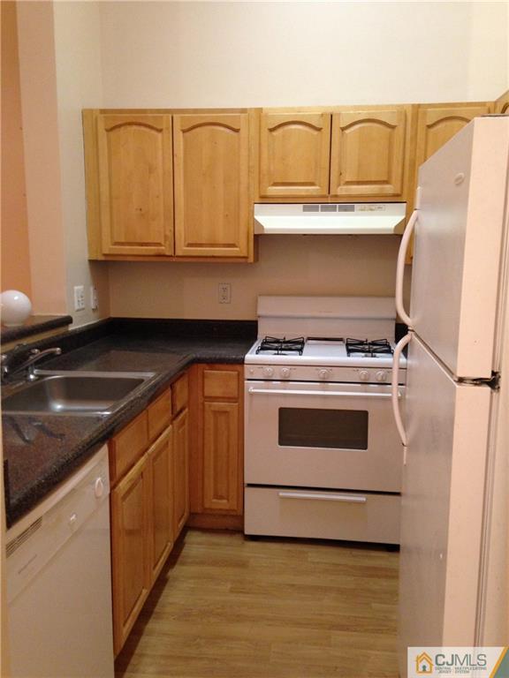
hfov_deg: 42.9
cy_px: 339
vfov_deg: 55.4
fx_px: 647
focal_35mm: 33
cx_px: 254
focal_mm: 4.12
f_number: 2.4
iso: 200
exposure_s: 1/20
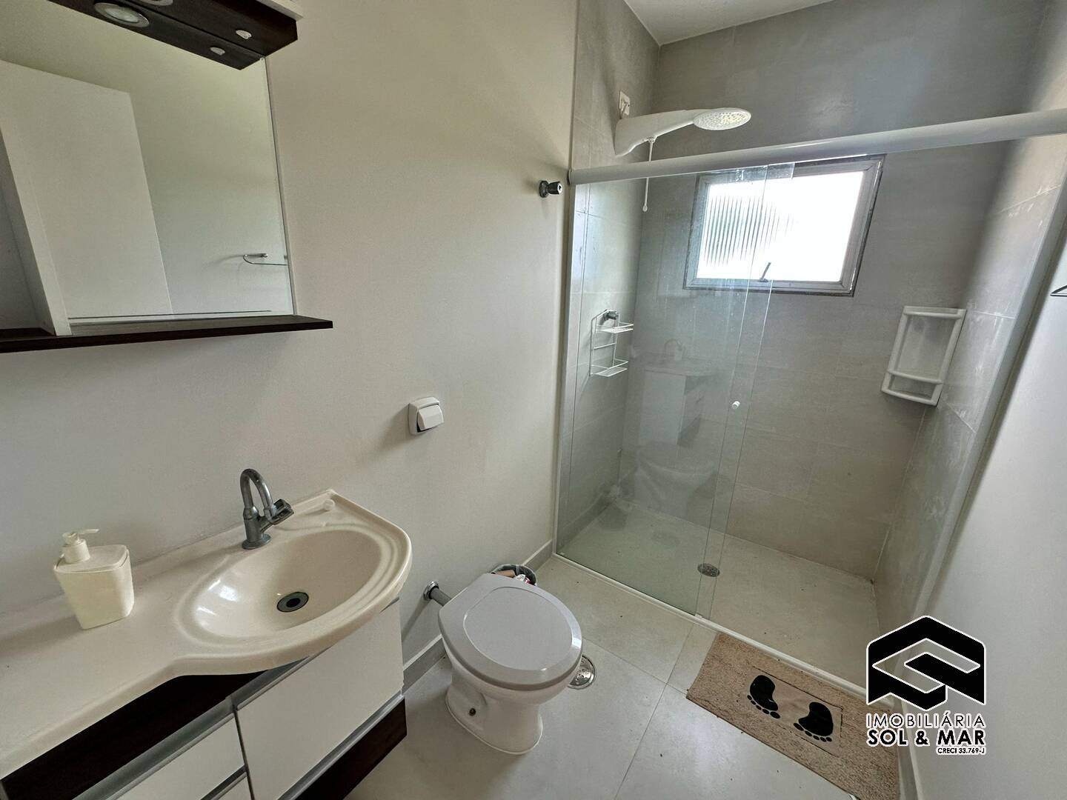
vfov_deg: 85.7
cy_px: 400
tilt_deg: -16.2
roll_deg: -1.8
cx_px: 534
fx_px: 432
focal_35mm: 14
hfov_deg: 102.1
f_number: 2.2
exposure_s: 1/120
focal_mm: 2.22
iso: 160
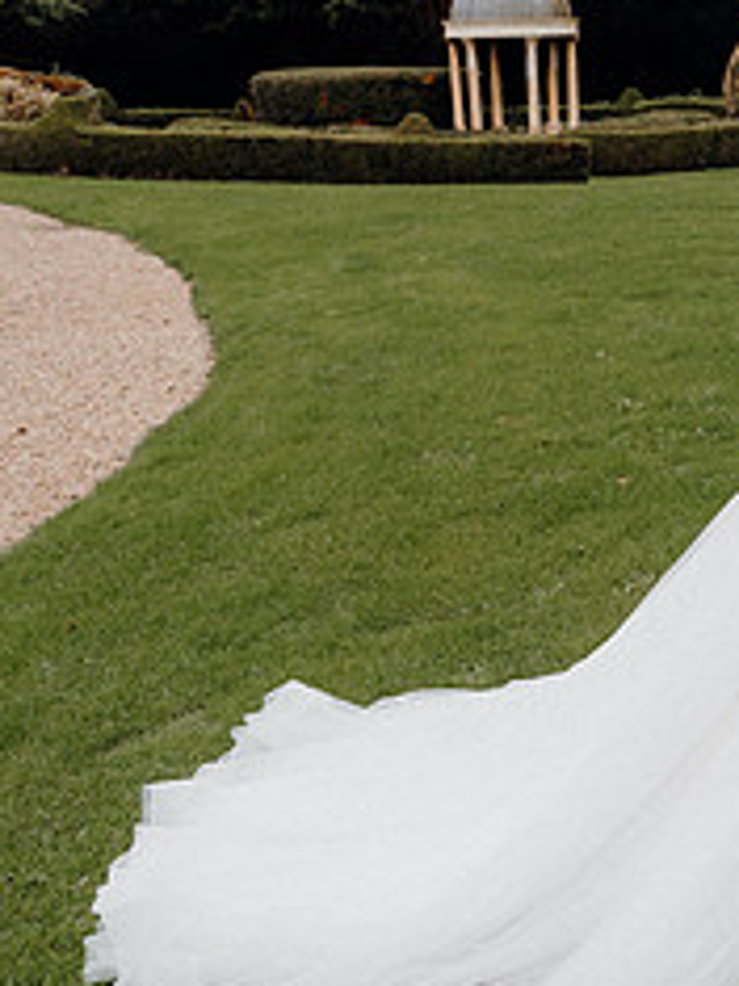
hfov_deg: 24.0
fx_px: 1624
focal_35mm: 57
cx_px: 810
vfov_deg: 33.7
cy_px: 380
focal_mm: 24
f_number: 3.5
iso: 640
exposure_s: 1/160
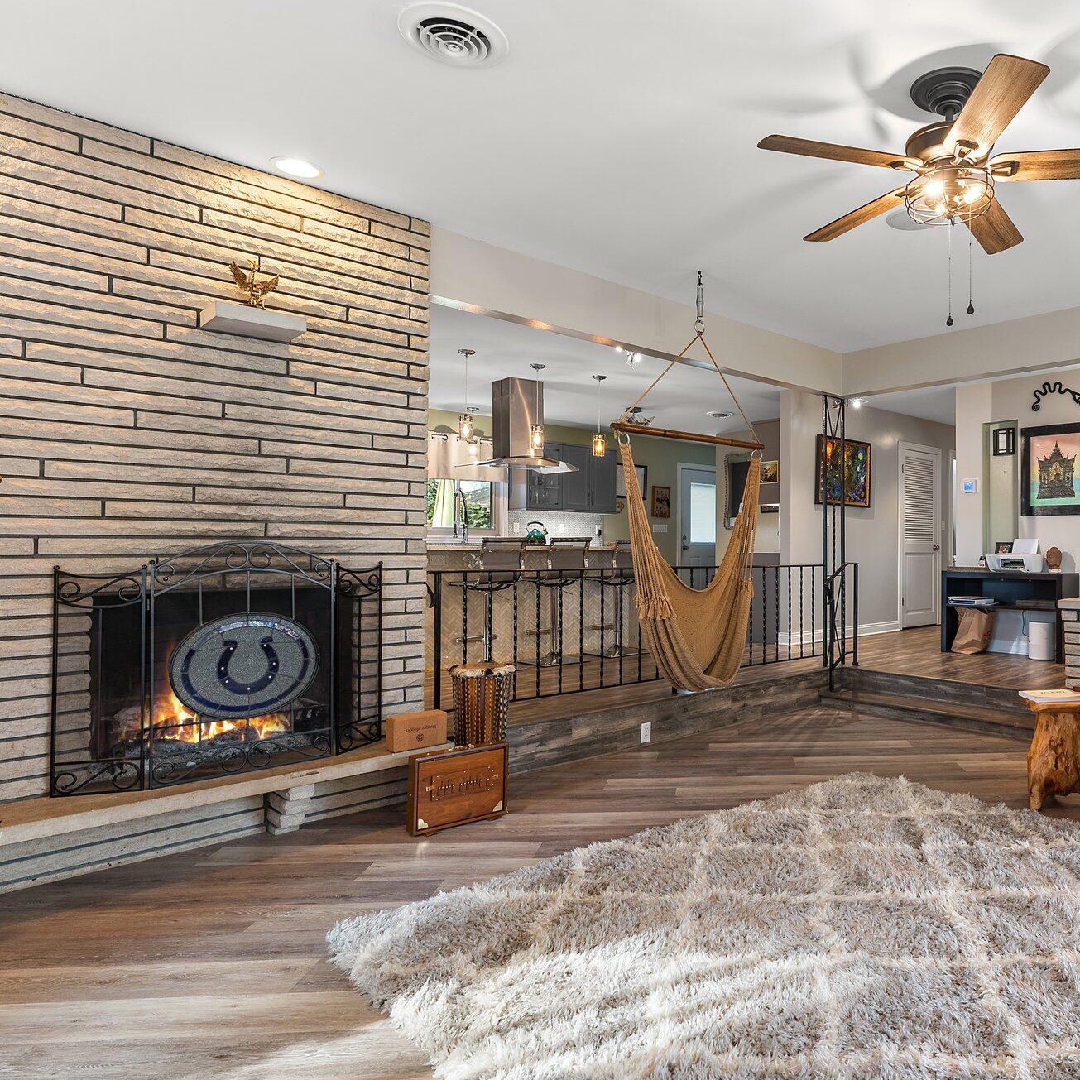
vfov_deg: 73.7
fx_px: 720
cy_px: 551
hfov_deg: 69.4
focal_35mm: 20
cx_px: 794
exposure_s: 1/2.5
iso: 400
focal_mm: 15.3
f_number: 9
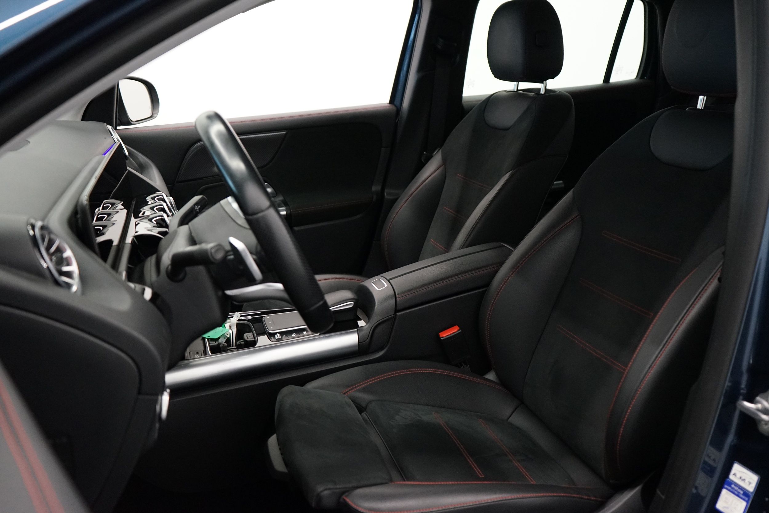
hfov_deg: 58.7
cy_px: 256
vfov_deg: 41.1
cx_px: 384
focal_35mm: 32
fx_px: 684
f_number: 4
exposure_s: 1/160
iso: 4000
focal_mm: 32
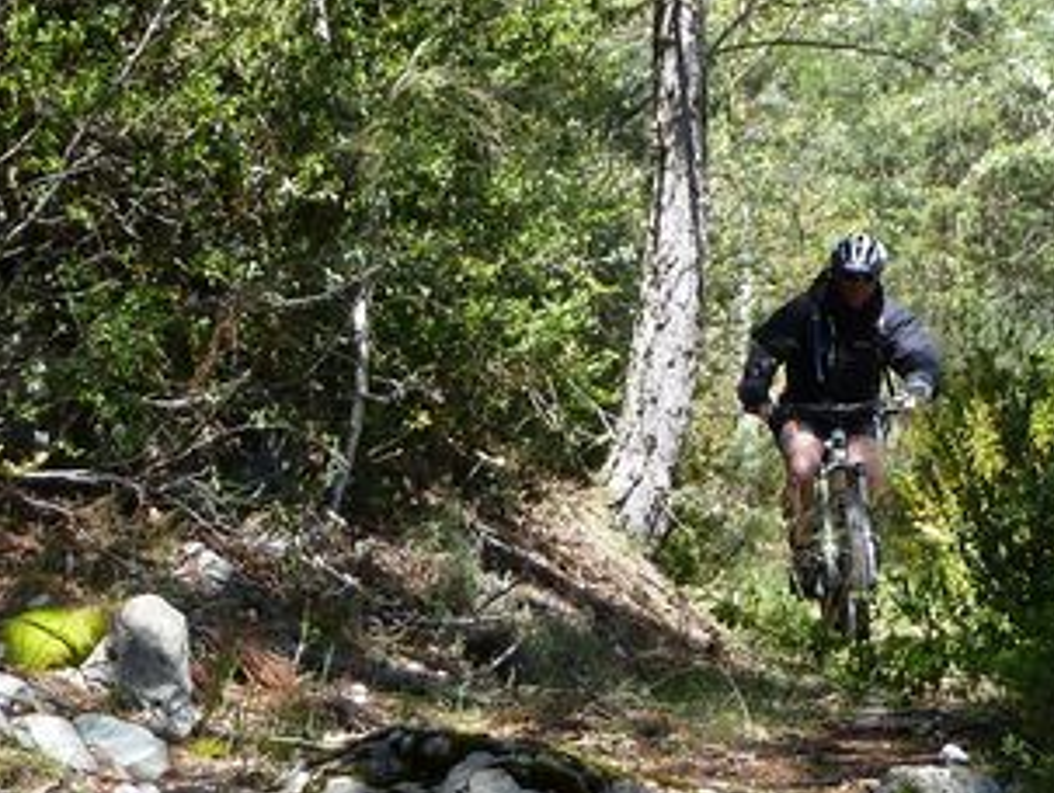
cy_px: 473
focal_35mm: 116
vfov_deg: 12.8
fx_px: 3536
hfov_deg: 16.8
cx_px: 856
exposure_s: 1/160
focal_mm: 7.3
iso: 80
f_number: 4
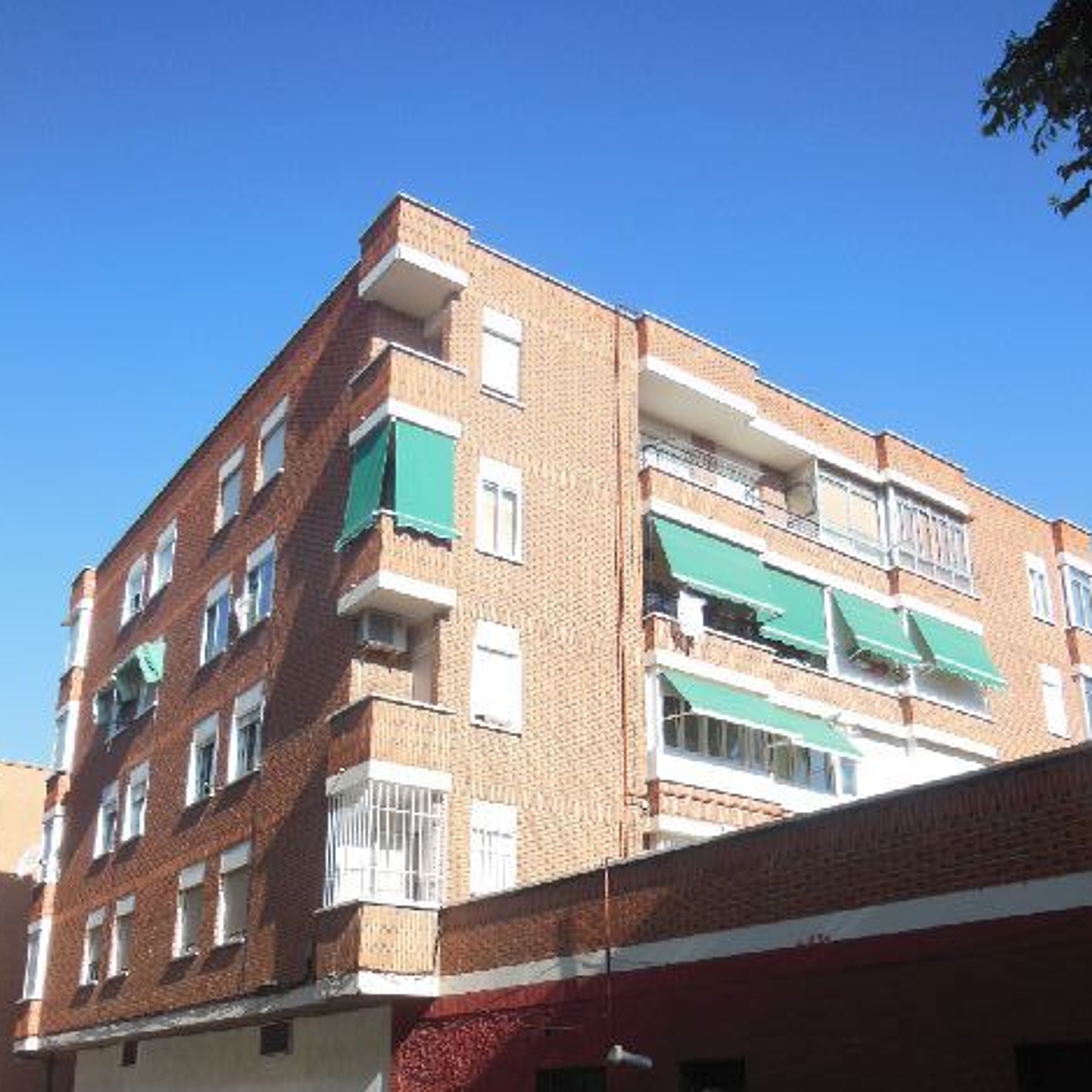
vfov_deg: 46.7
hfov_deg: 47.2
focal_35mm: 35
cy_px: 701
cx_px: 545
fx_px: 1249
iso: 125
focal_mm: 5.2
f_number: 3.7
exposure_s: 1/640
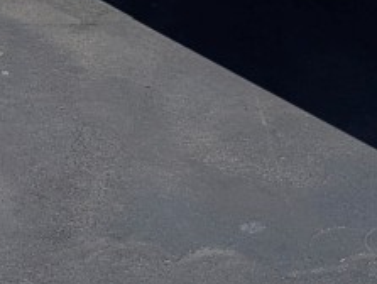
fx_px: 1636
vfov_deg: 8.5
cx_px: 124
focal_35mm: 150
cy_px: -534
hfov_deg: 13.1
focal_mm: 6.81
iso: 48
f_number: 1.85
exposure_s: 1/2833
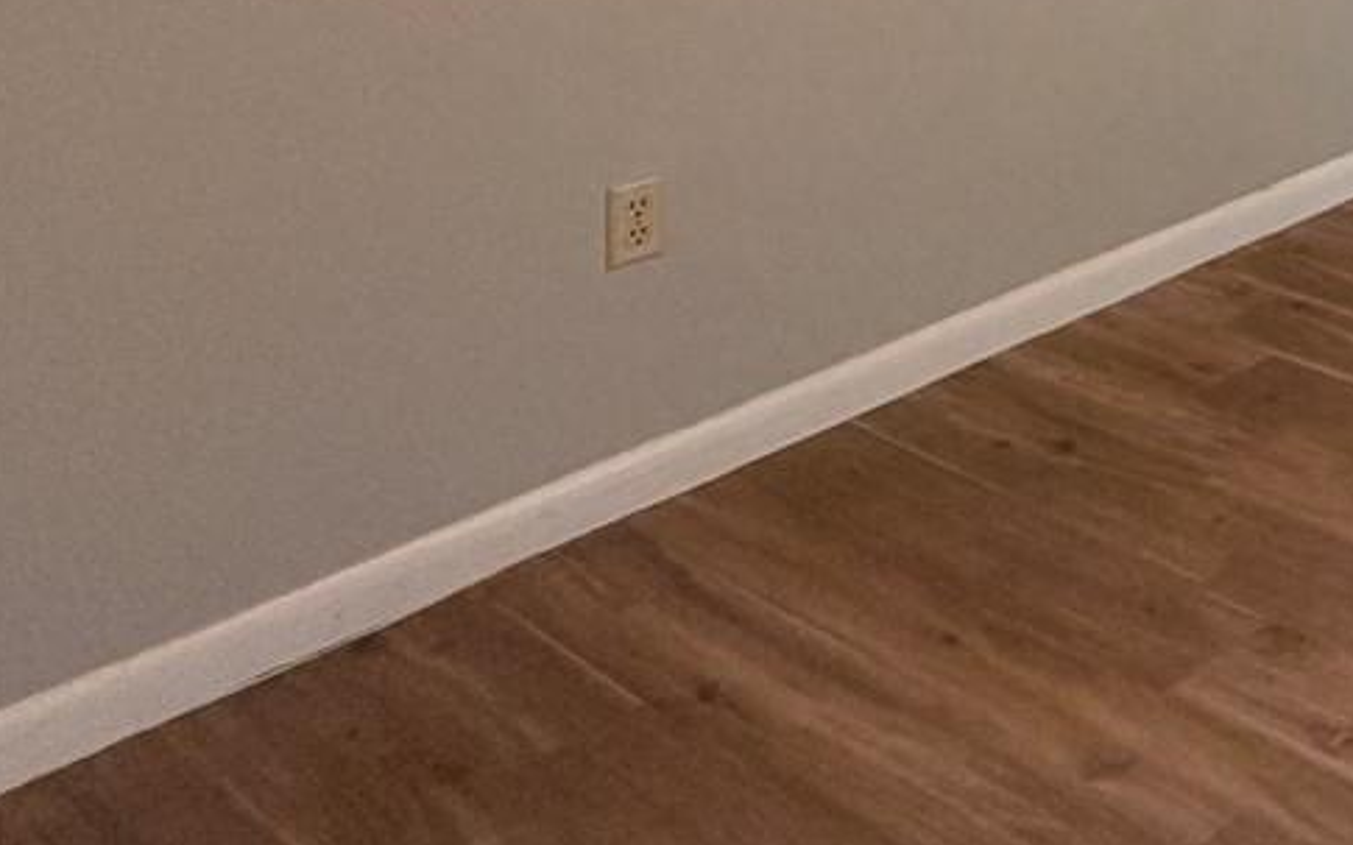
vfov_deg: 21.1
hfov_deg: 27.7
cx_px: 2036
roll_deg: +0.3
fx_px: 1807
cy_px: -508
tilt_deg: -0.3
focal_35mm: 49
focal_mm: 2.22
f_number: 2.2
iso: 200
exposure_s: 1/60
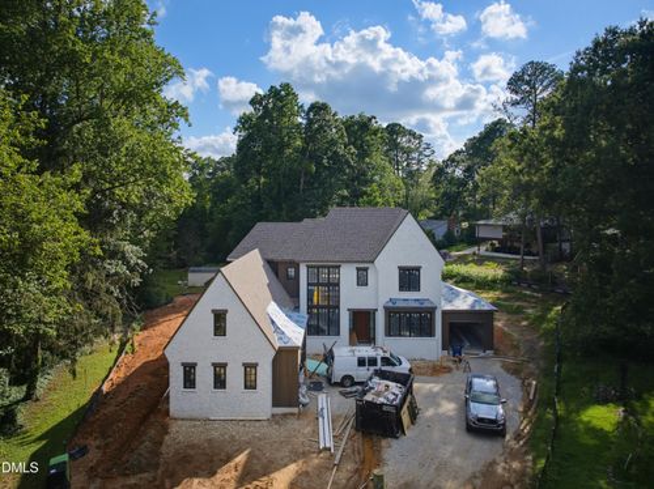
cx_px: 327
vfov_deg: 56.7
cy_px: 244
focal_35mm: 24
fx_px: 453
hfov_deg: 71.6
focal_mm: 12.3
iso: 400
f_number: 2.8
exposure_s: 1/2000
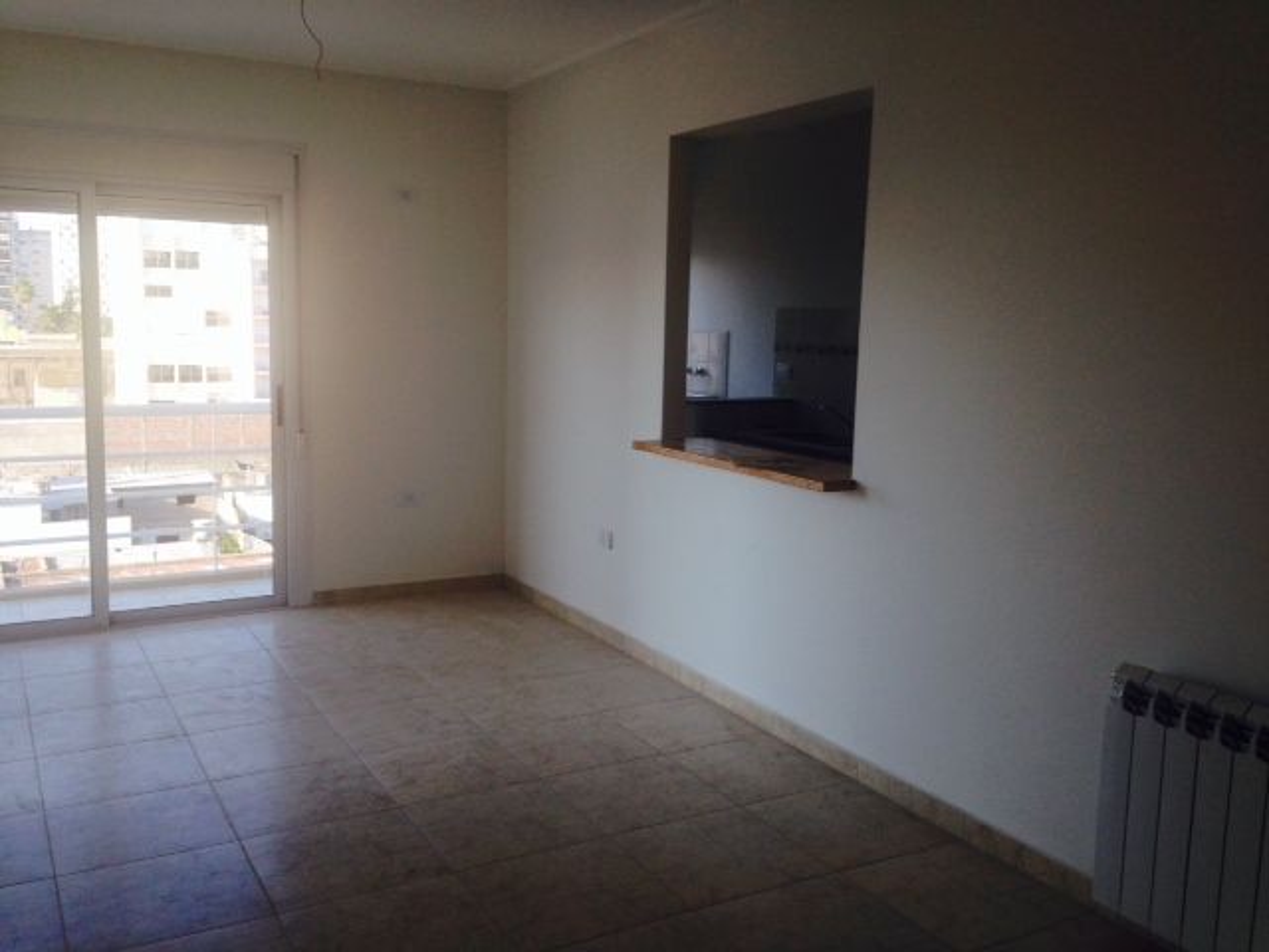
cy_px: 476
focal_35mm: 33
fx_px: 1210
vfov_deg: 42.9
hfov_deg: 55.4
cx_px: 634
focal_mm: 4.12
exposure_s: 1/230
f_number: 2.4
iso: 50
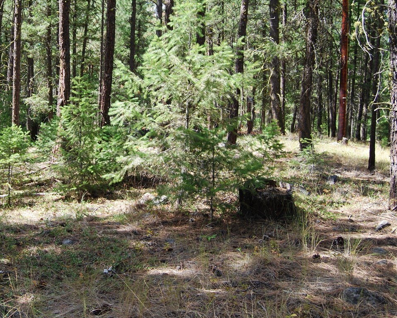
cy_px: 109
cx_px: 125
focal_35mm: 45
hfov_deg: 40.5
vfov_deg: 33.2
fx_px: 529
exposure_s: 1/125
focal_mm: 18
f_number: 5.6
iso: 100
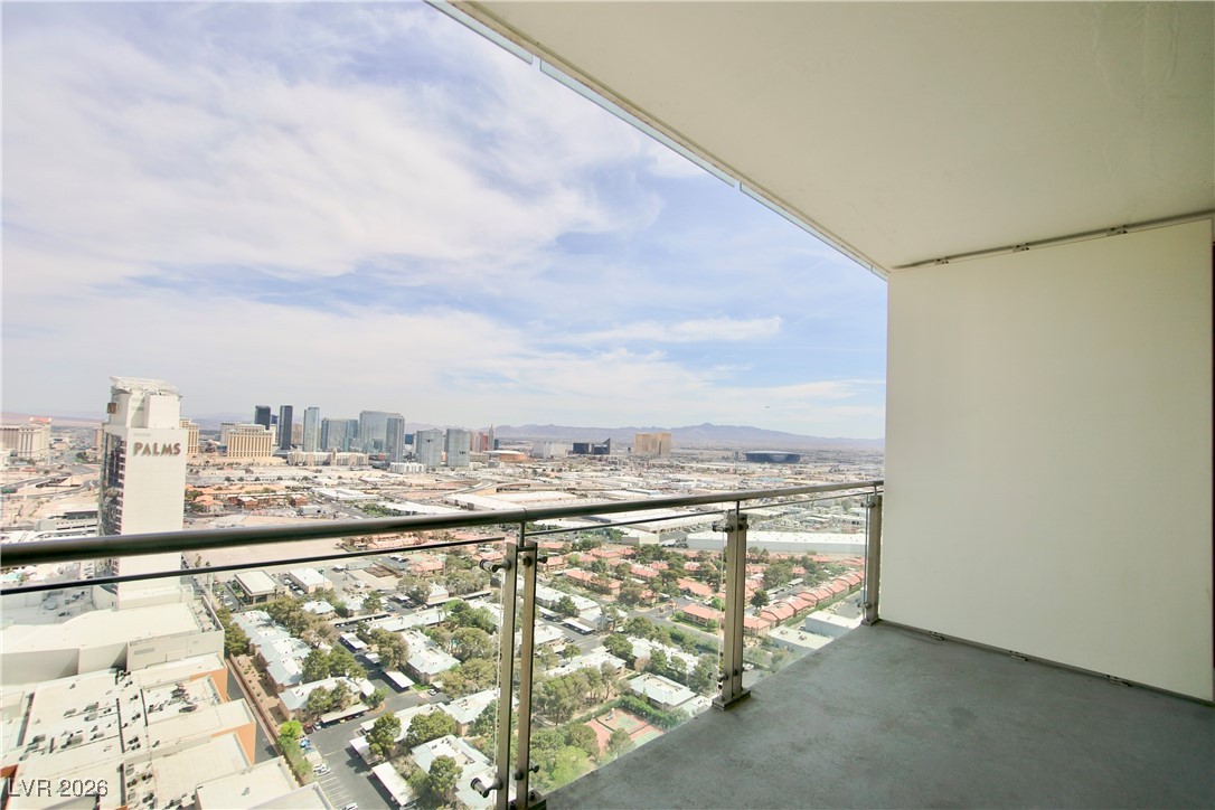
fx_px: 506
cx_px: 608
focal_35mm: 15
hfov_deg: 100.4
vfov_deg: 77.3
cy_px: 405
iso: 100
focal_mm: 10
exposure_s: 1/1250
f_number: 4.5
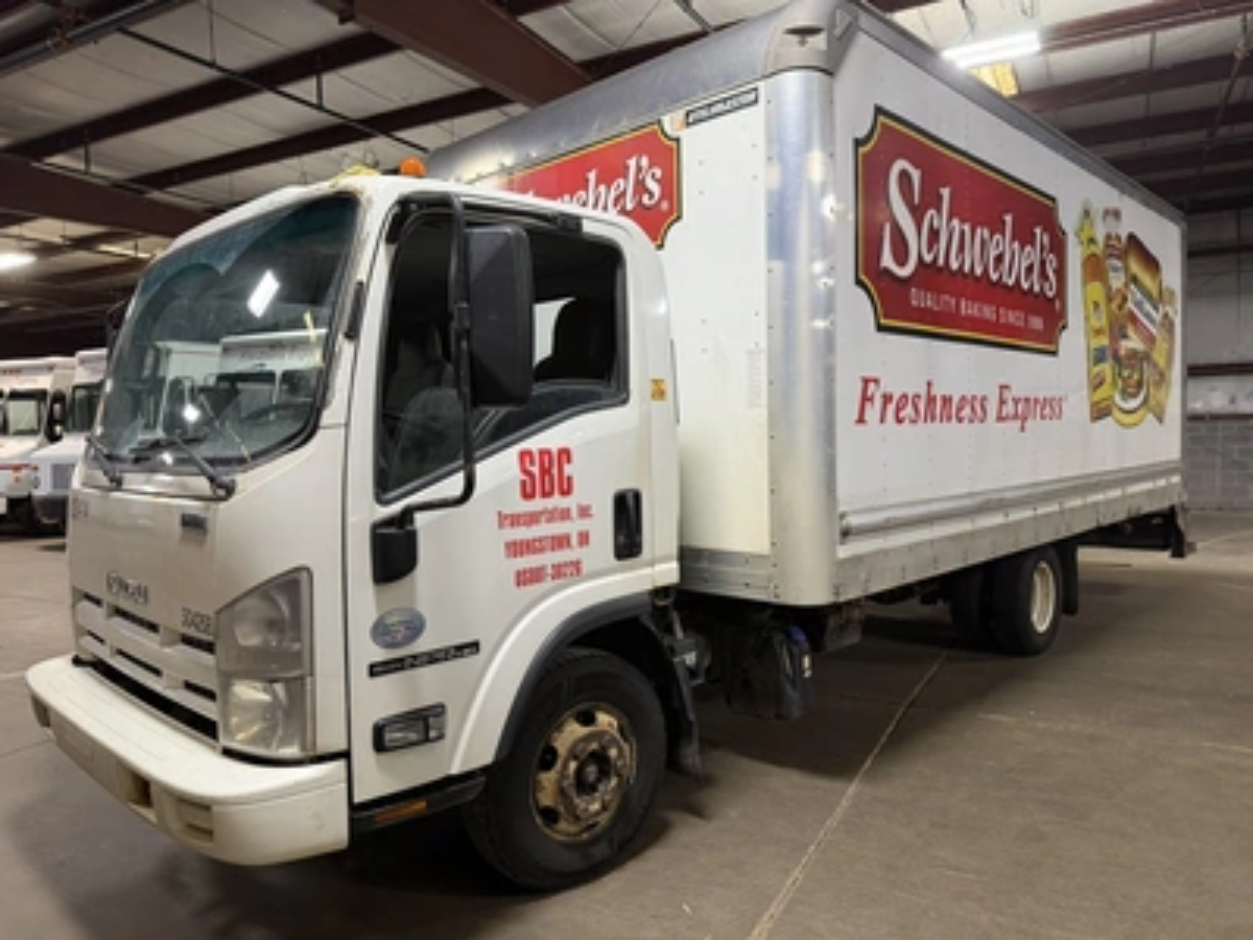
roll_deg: +1.1
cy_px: 470
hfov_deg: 71.6
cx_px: 626
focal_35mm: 24
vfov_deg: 56.8
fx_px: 869
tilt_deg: -4.1
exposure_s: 1/60
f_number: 1.78
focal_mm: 6.76
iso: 320
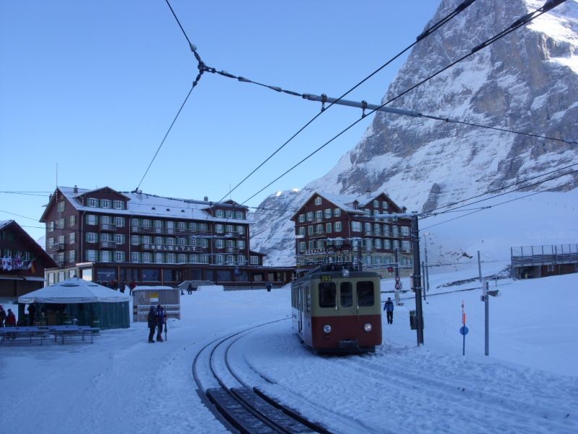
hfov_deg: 49.0
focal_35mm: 38
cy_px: 217
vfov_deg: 37.7
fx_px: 635
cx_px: 289
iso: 50
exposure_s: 1/323
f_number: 4.9
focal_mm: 6.3
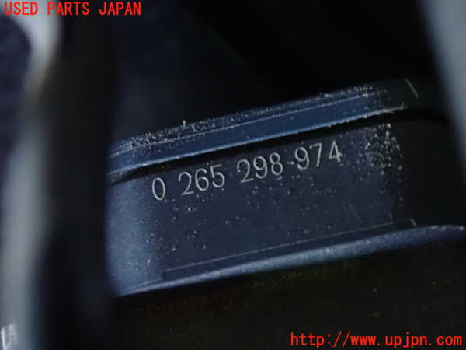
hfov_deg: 22.3
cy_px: 175
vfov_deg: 16.8
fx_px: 1185
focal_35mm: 88
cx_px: 233
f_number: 4.5
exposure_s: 1/6
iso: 1600
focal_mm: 15.66
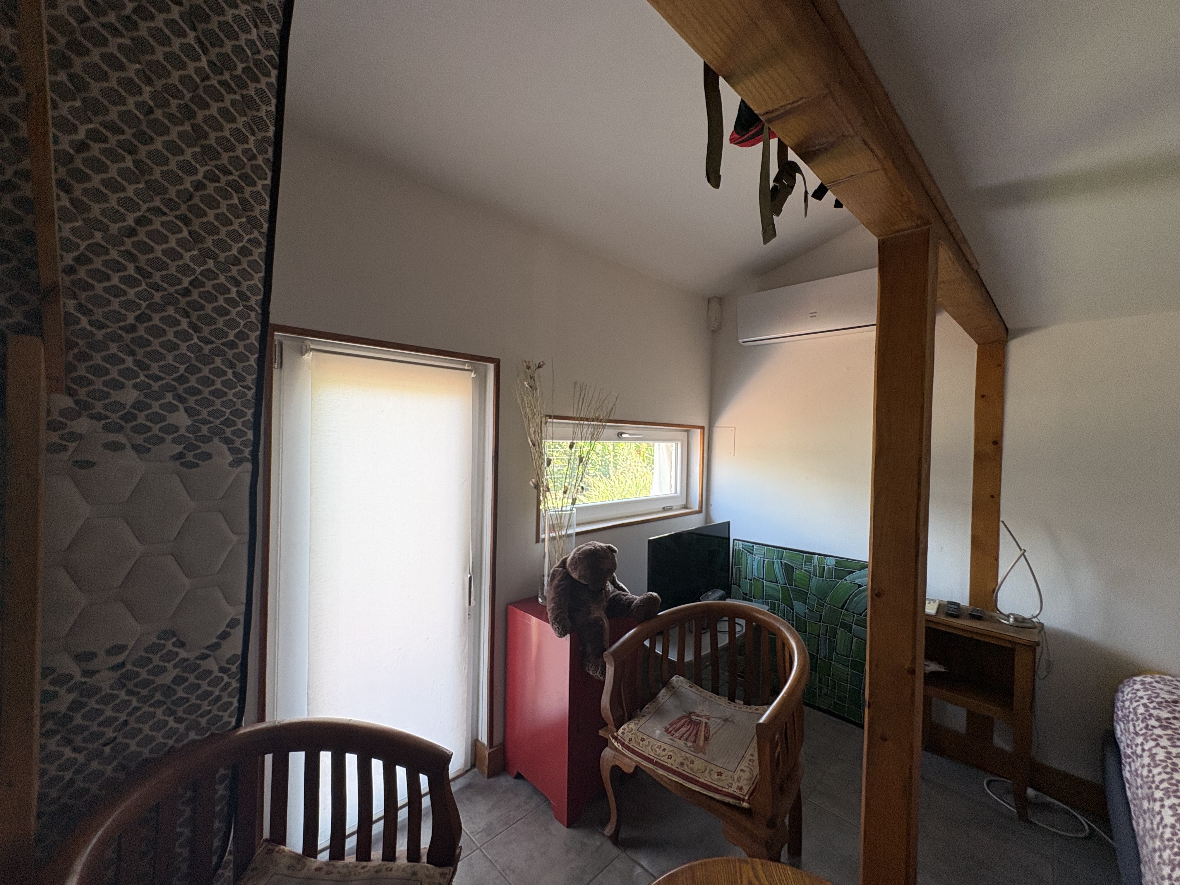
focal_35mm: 14
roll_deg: -0.8
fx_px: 477
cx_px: 590
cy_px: 442
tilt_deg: +1.4
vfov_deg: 85.7
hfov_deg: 102.1
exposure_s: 1/99
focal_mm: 2.22
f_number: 2.2
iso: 160
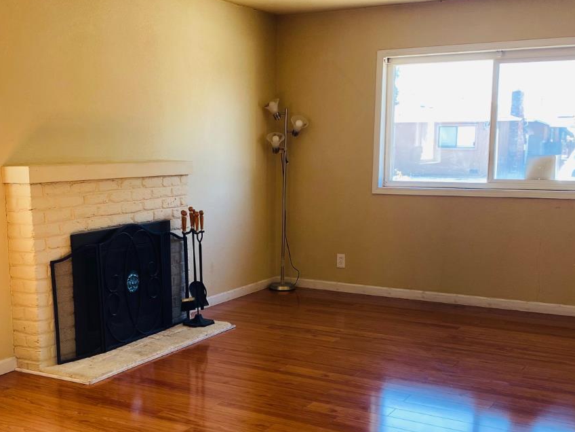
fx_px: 764
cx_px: 256
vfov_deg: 31.3
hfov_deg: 41.2
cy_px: 276
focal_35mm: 46
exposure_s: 1/120
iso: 50
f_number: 1.8
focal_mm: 4.25
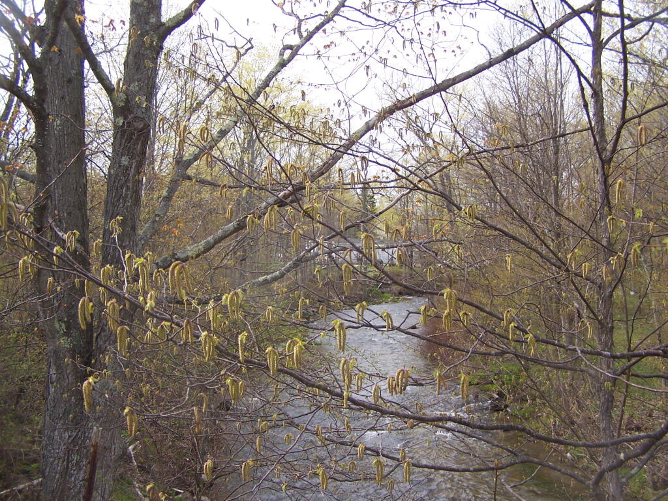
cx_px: 334
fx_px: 733
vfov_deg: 37.7
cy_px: 250
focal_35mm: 38
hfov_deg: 49.0
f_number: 2.8
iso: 80
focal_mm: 6.3
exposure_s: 1/400
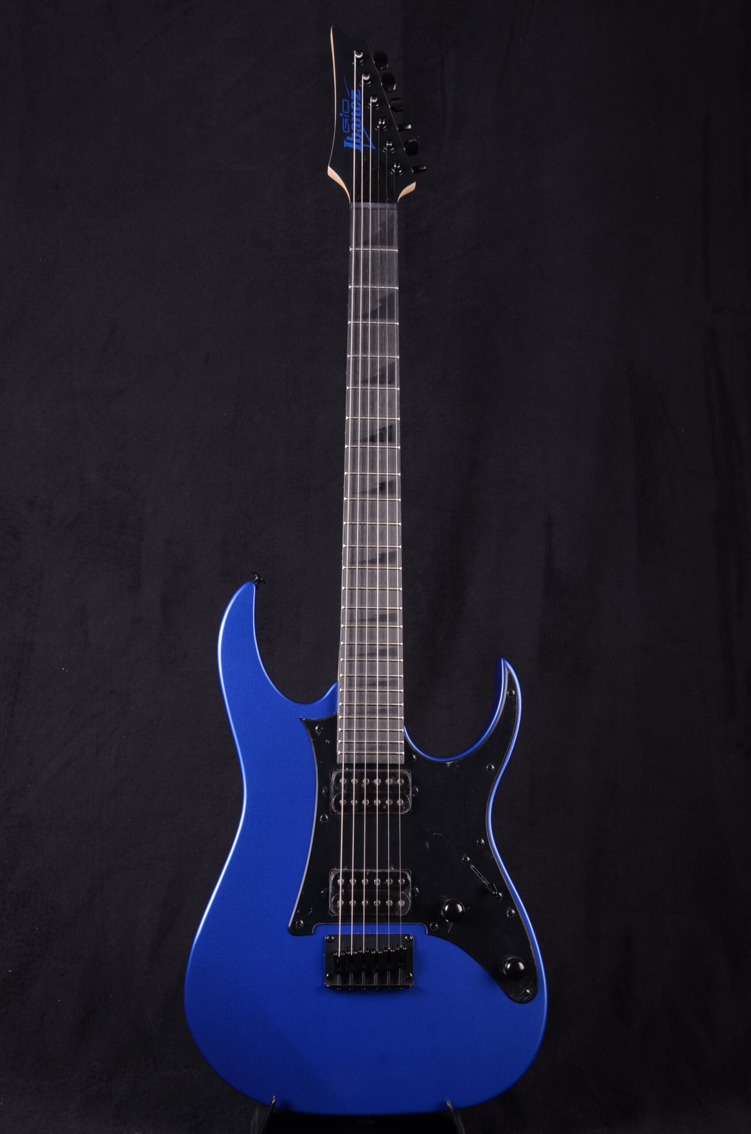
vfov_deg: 35.1
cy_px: 567
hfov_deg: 23.7
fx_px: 1791
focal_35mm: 57
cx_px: 376
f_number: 11
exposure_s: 1/200
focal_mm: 38
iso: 200
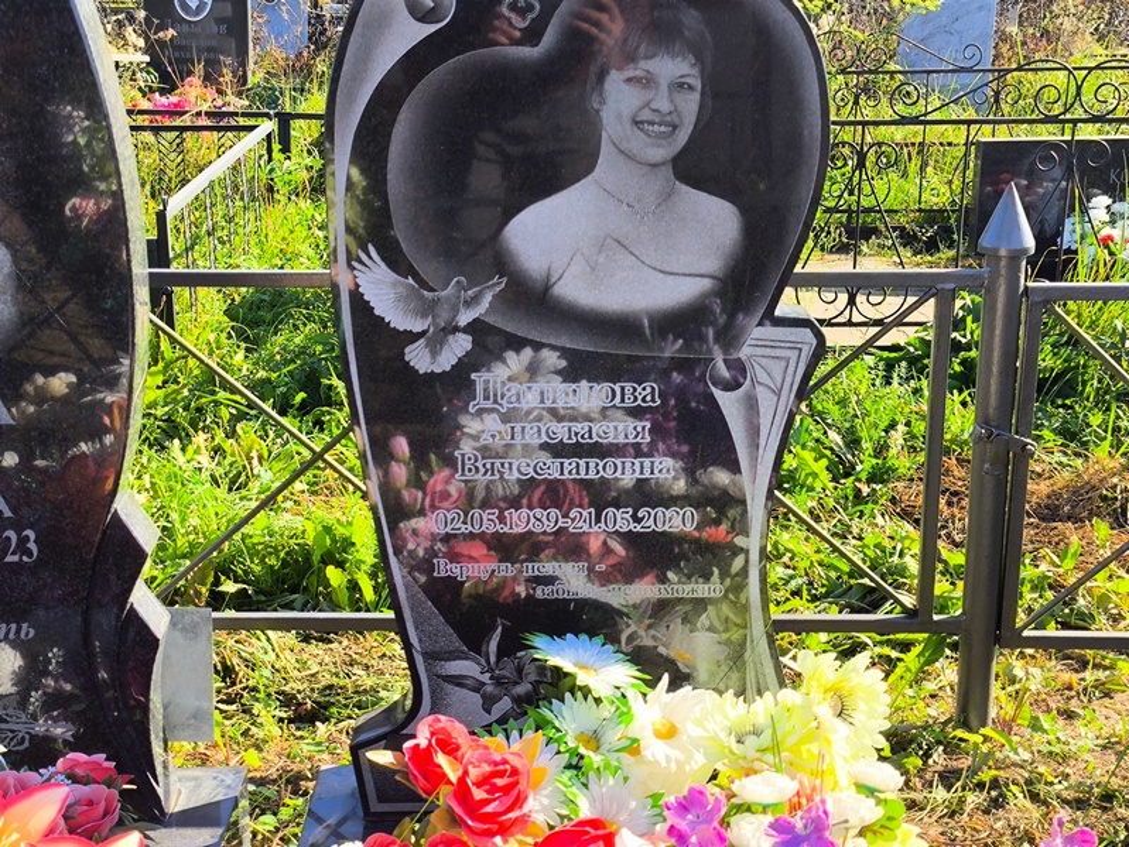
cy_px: 424
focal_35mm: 50
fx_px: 1631
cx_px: 564
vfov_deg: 29.1
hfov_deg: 38.2
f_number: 1.7
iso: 50
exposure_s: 1/636
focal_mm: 4.71
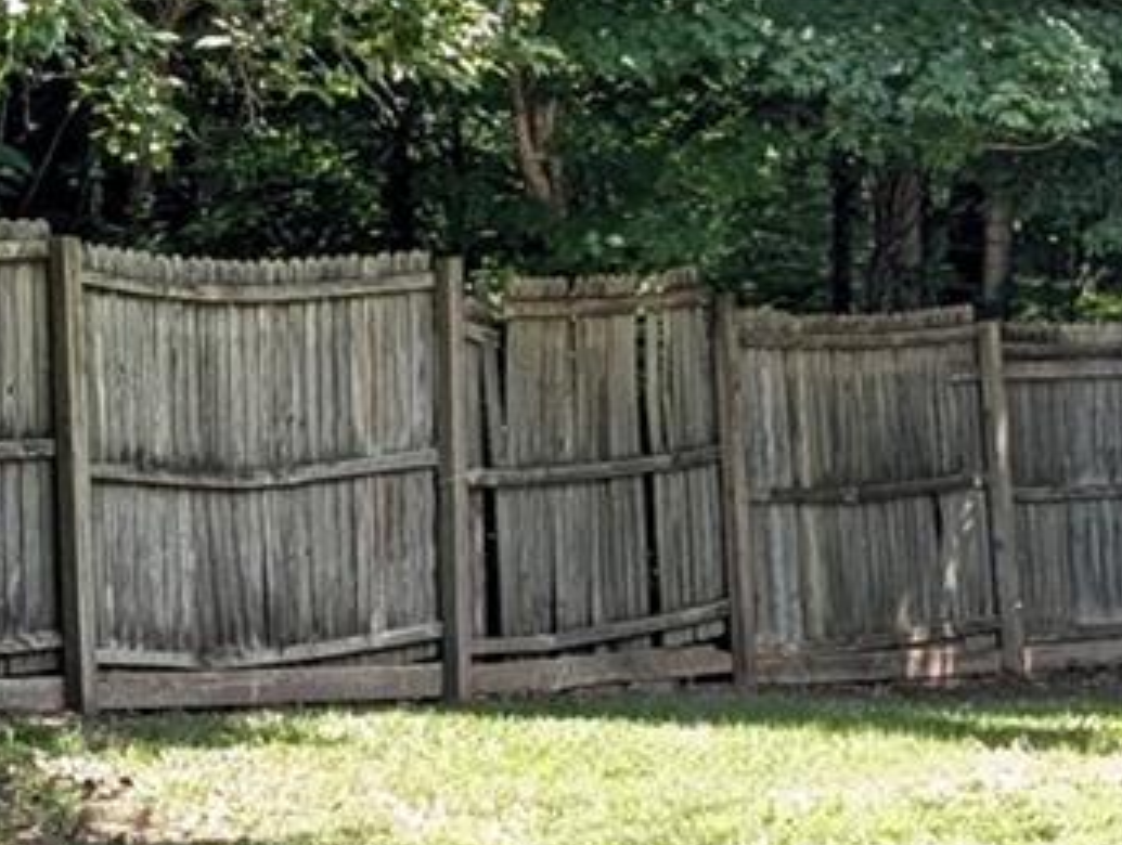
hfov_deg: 13.8
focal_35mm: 142
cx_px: 797
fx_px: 4611
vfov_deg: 10.5
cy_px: 322
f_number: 1.68
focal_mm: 6.9
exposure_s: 1/120
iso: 24
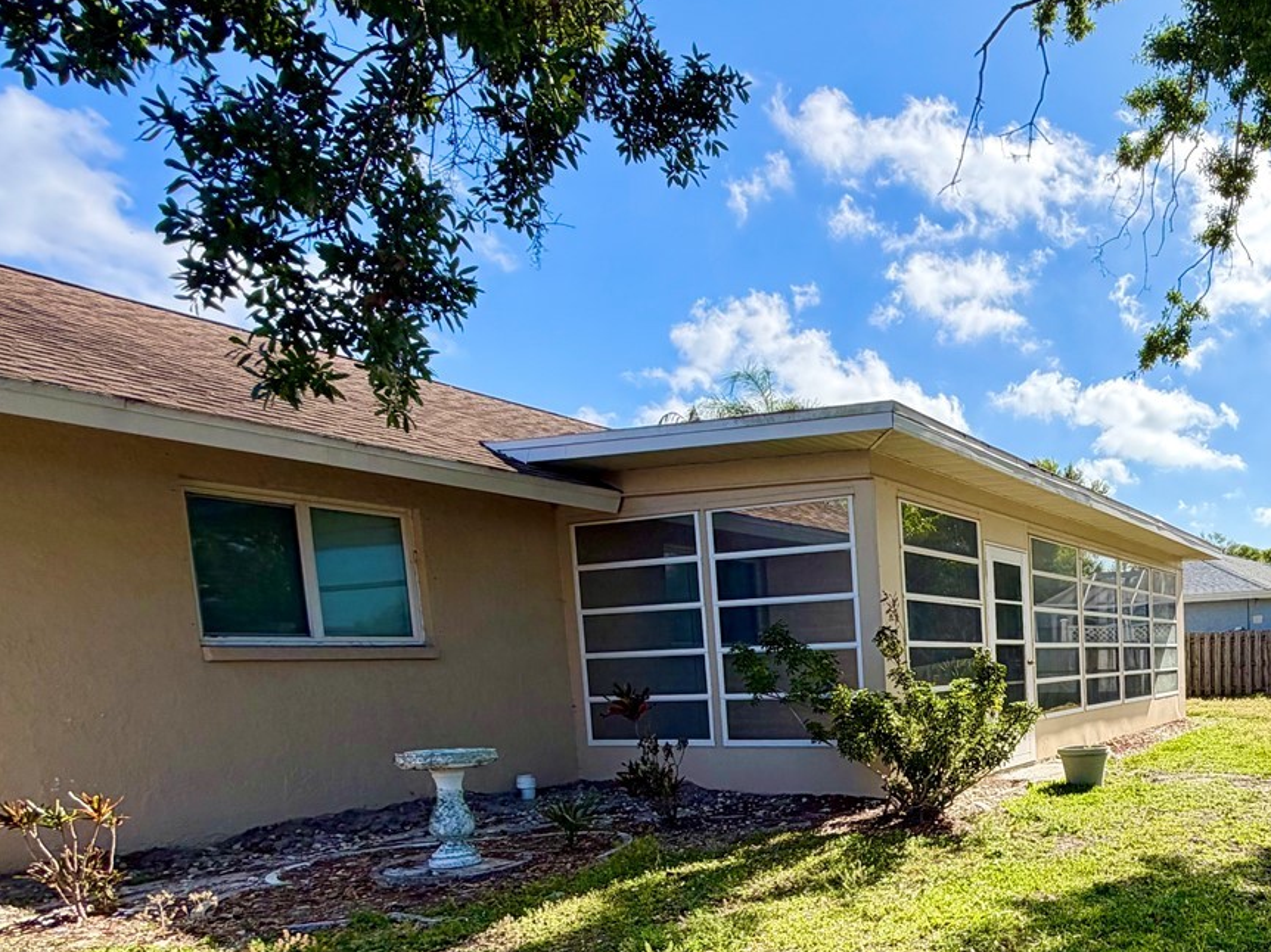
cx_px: 1107
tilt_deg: -5.6
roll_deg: +1.4
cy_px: 756
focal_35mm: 26
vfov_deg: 50.0
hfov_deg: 59.0
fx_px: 954
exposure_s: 1/830
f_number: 2.2
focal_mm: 2.22
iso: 32
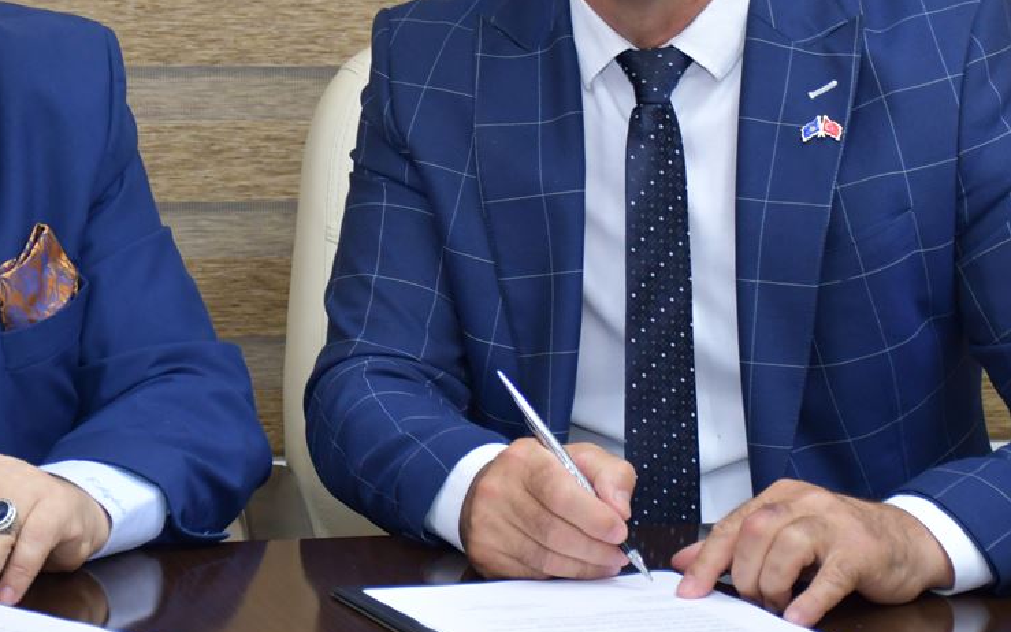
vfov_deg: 9.4
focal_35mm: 139
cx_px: 246
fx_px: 3830
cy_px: 155
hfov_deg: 15.0
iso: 1100
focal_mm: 42
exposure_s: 1/60
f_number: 4.5
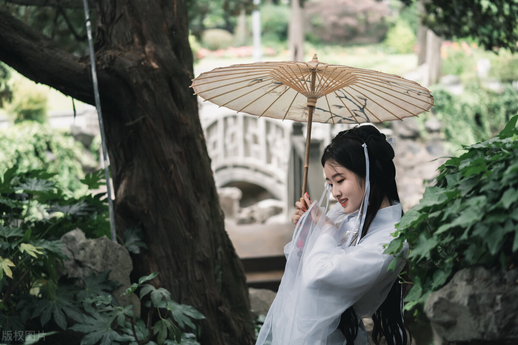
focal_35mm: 70
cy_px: 172
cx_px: 259
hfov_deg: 28.8
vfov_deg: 19.5
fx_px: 1007
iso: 400
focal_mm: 70
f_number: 2.8
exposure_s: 1/320
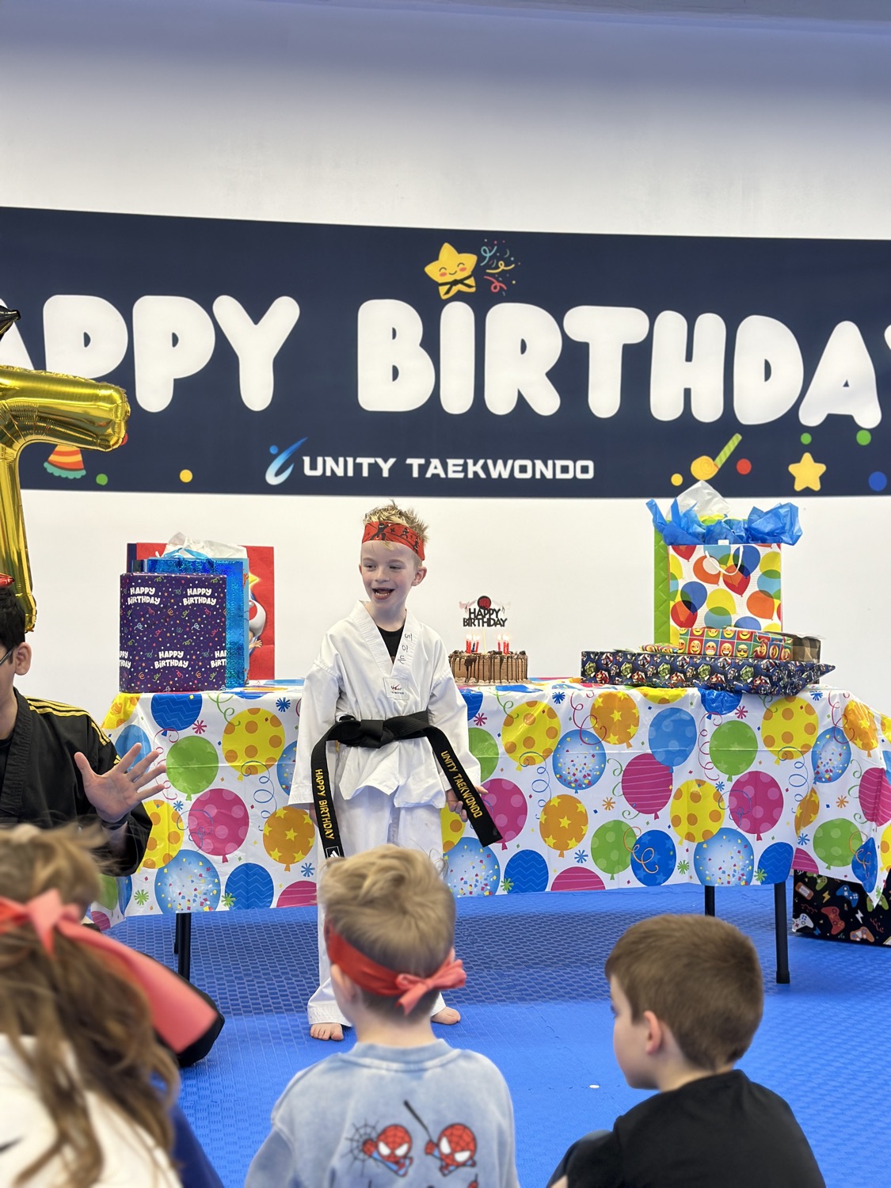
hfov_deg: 30.3
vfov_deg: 39.7
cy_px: 594
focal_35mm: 48
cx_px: 446
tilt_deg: -0.1
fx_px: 1647
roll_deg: -0.8
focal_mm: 6.86
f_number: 1.78
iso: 125
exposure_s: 1/106
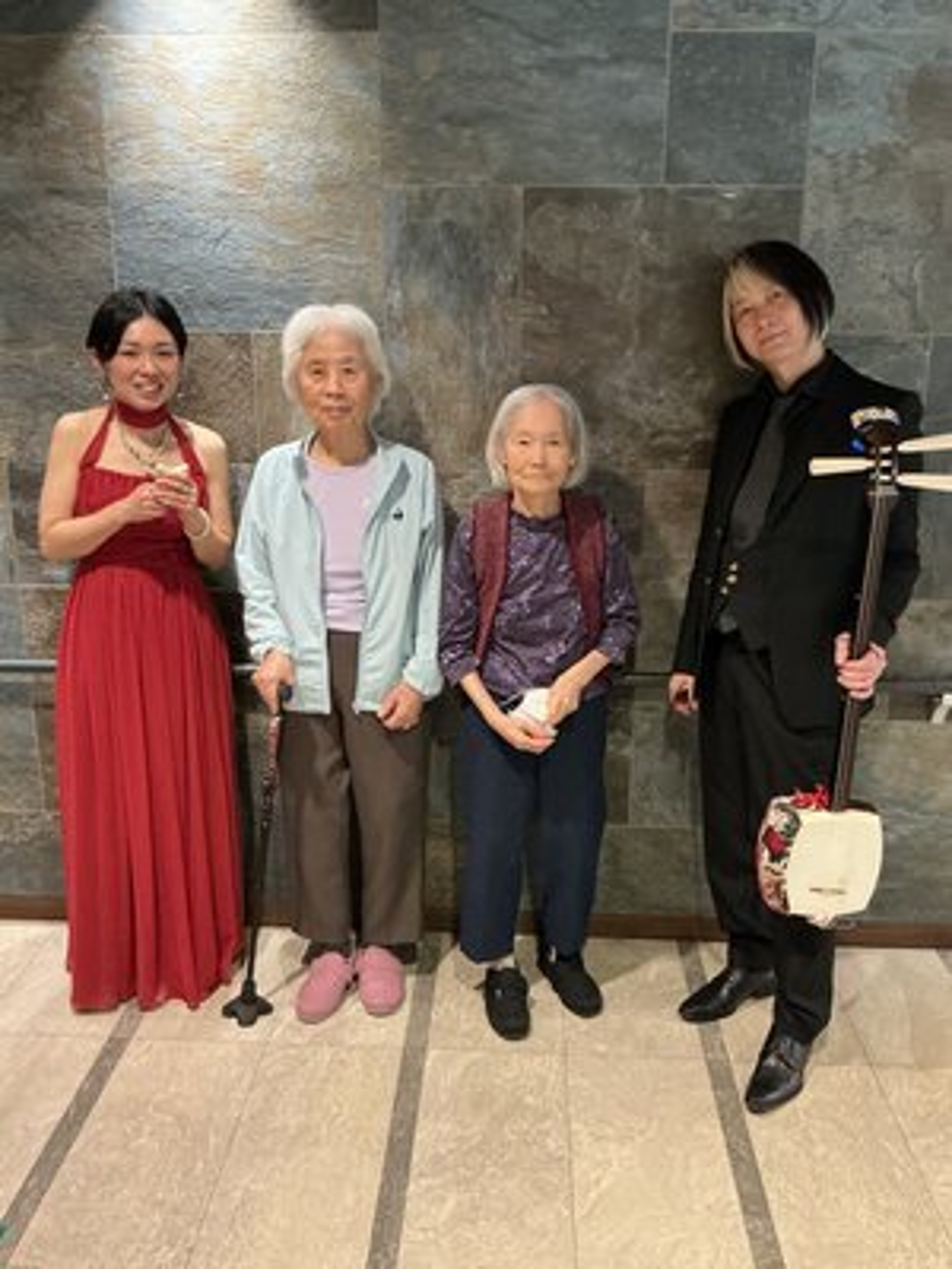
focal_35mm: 29
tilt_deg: -17.2
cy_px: 634
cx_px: 476
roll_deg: -0.1
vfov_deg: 61.7
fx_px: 1063
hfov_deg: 48.2
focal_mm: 3
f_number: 1.8
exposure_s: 1/40
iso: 200
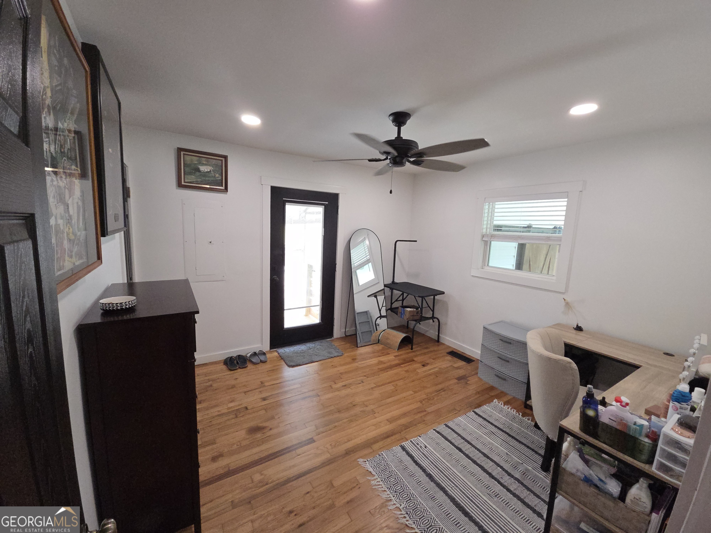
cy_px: 266
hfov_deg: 106.2
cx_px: 356
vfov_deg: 89.9
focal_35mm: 13
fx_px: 267
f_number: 2.2
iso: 200
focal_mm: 2.2
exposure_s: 1/120
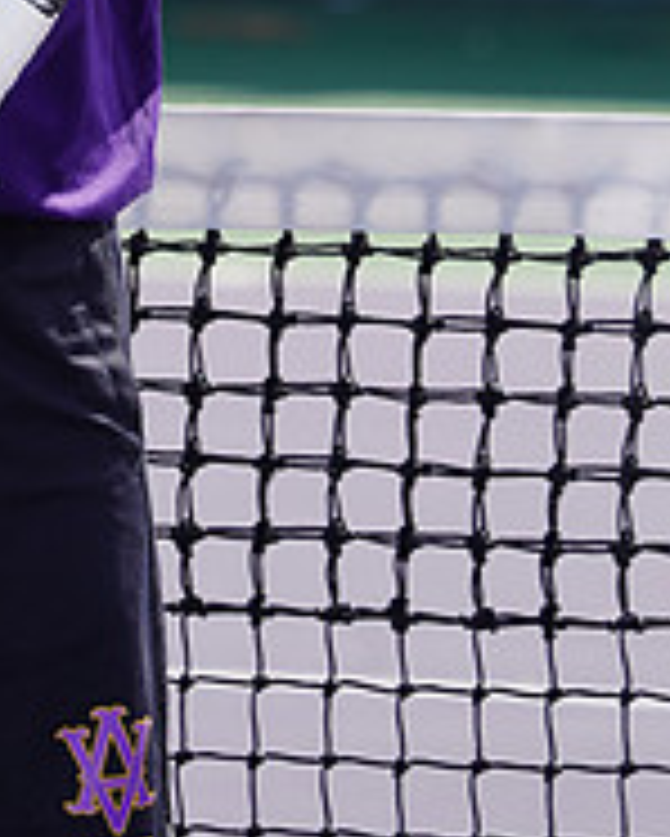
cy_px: -374
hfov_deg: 2.0
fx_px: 19640
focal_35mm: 793
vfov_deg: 2.4
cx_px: -182
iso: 100
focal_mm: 271
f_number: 8
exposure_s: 1/250
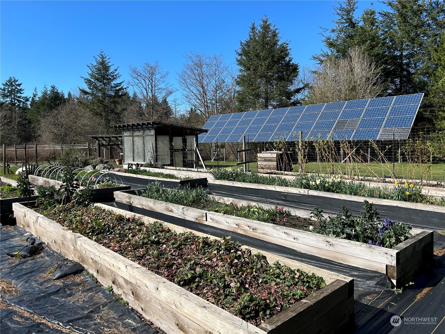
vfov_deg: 53.1
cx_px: 222
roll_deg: +1.5
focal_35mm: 26
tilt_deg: -3.3
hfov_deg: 67.3
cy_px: 167
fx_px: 334
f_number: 1.5
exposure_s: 1/3165
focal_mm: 5.7
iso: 50
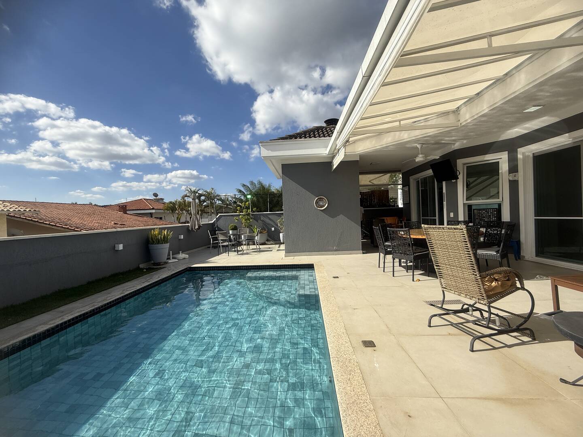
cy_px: 218
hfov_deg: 102.1
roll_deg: +1.7
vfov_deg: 85.7
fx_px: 236
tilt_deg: +0.3
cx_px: 292
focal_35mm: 14
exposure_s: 1/2092
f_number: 2.2
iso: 50
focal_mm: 2.22
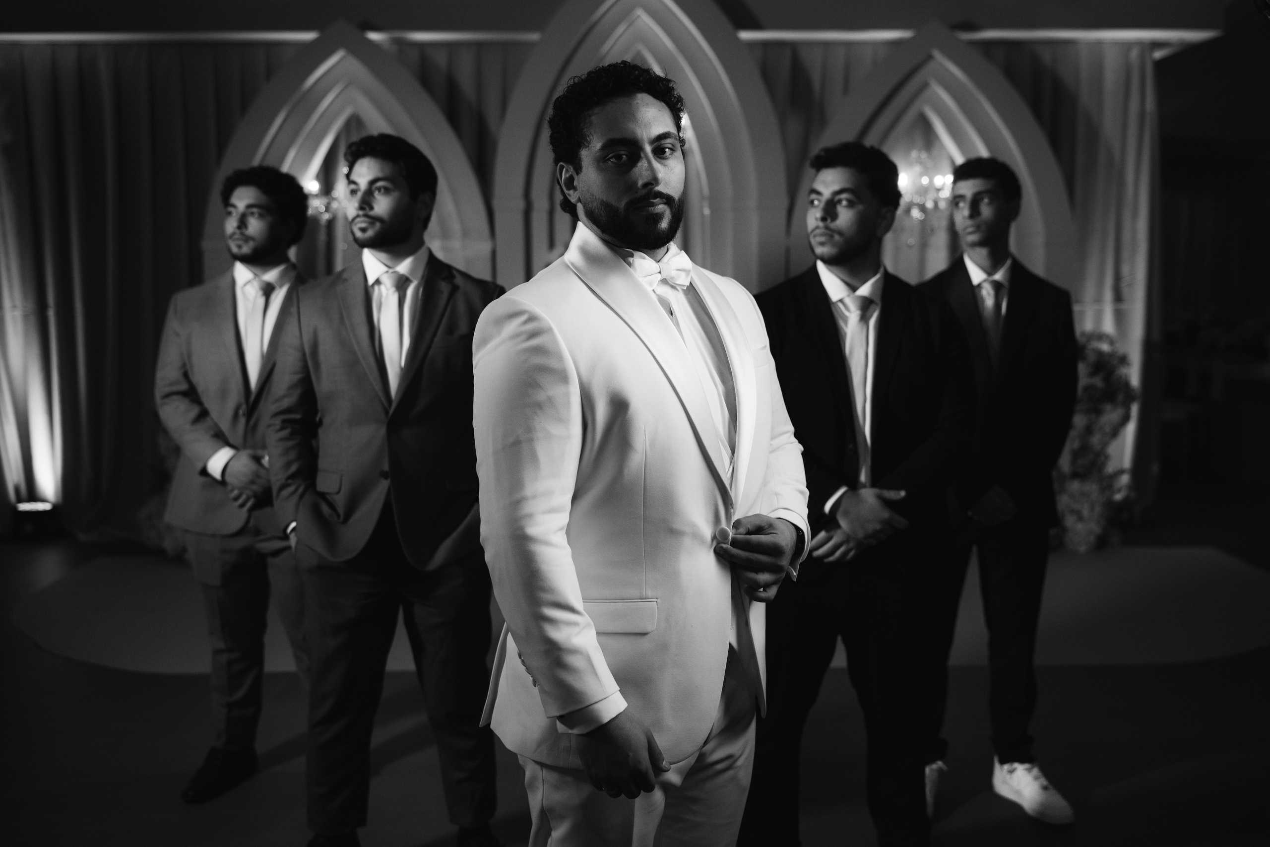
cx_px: 635
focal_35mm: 36
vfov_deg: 37.2
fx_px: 1259
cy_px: 424
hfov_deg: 53.5
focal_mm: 35
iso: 640
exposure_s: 1/1250
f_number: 2.8
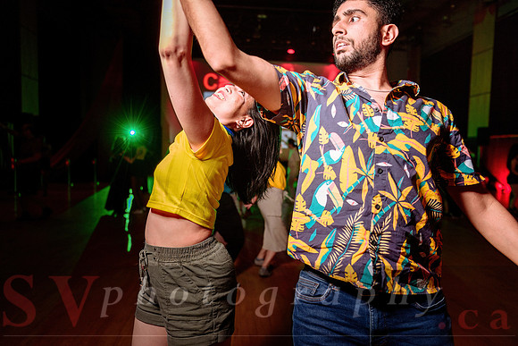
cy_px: 173
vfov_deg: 46.4
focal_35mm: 28
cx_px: 259
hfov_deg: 65.5
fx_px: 403
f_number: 2.8
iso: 1000
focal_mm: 28
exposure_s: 1/60
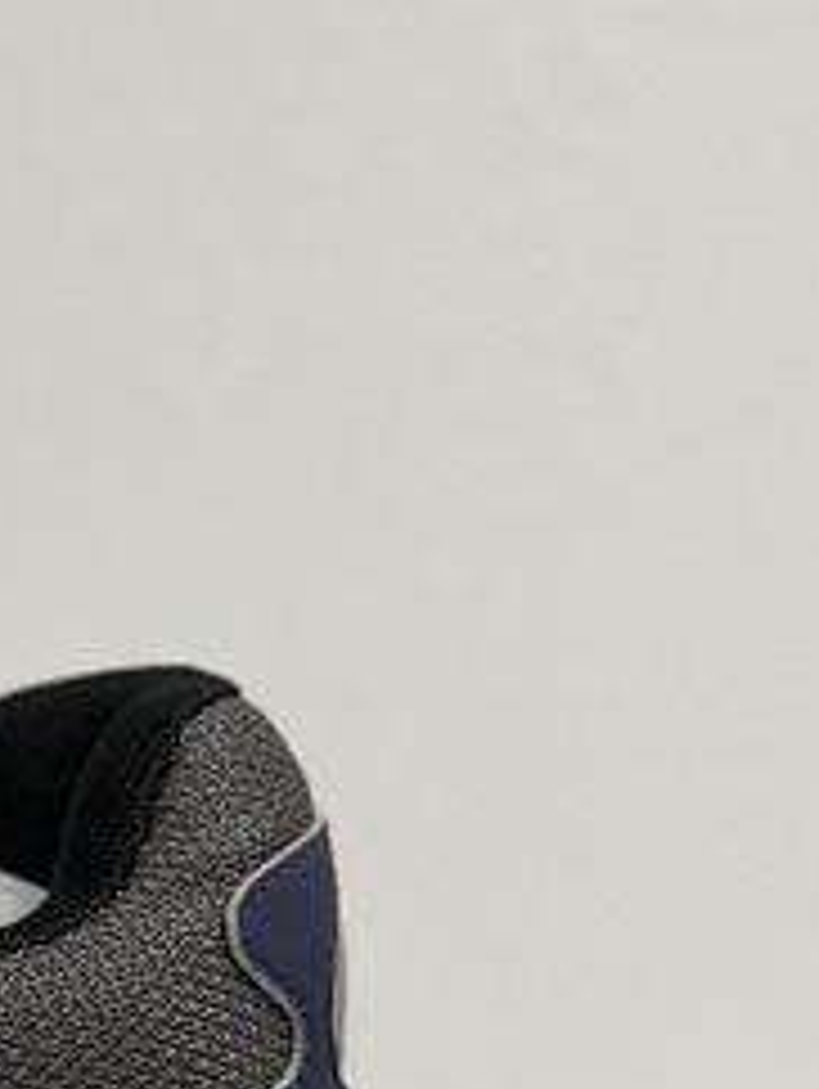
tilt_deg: -1.8
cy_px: 657
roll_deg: -1.9
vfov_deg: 18.3
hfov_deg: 12.1
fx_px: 3370
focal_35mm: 107
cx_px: -896
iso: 80
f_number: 1.78
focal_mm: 6.86
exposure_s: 1/294
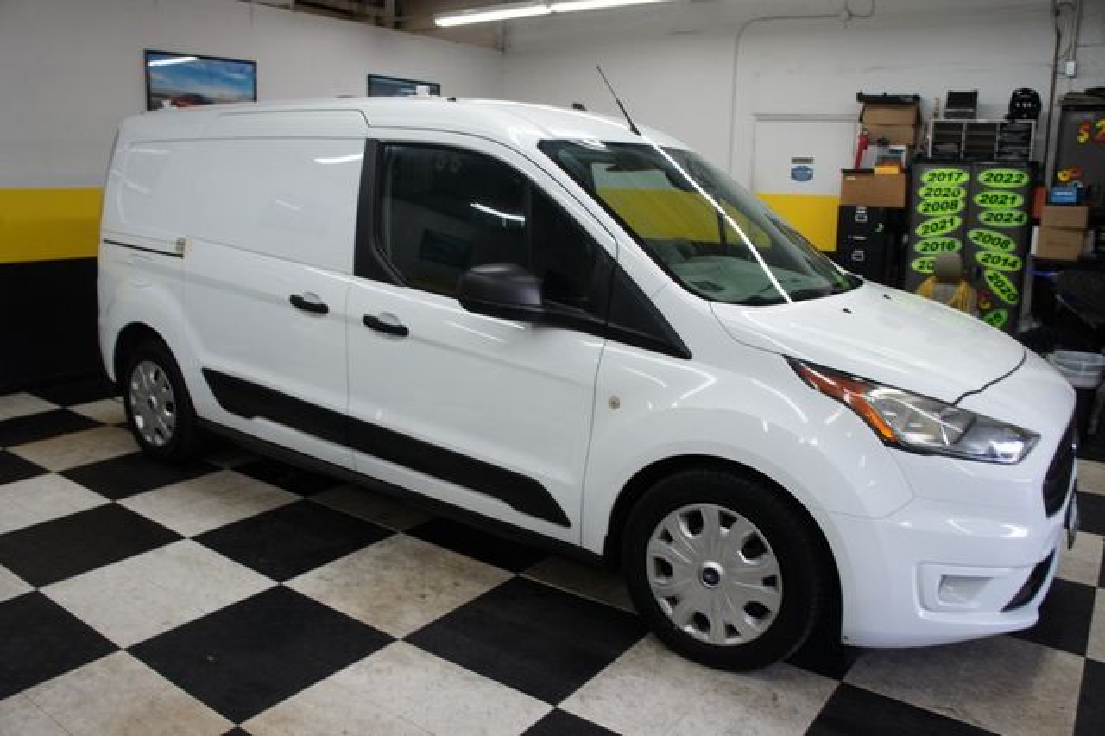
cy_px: 368
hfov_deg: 67.4
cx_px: 552
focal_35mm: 27
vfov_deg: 47.9
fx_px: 828
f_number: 4
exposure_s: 1/40
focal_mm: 18
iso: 200
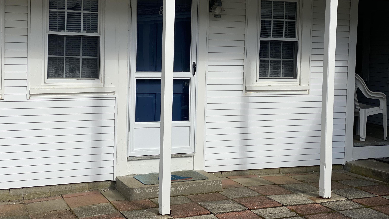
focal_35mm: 57
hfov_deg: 36.6
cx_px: 195
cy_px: 84
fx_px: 588
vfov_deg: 21.0
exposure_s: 1/1845
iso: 20
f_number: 2
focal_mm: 6
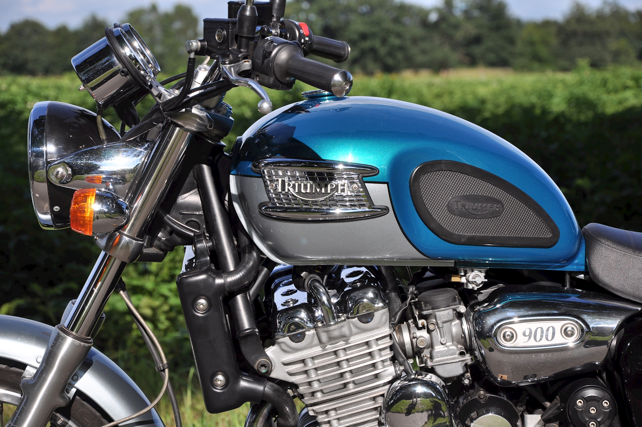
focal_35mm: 120
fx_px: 2137
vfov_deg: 11.4
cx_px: 321
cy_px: 214
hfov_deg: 17.1
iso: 200
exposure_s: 1/800
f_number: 7.1
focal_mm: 80
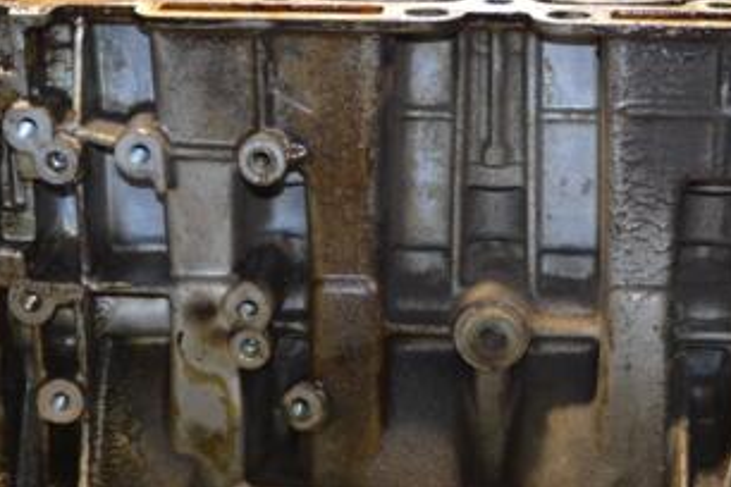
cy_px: 396
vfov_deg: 13.2
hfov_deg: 19.8
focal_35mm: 103
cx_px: 466
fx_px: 2091
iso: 900
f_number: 5
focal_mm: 35
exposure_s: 1/60
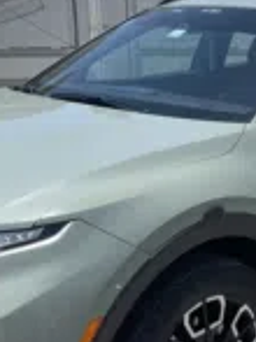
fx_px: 671
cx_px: 335
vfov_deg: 28.5
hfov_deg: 19.8
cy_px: 198
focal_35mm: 68
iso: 32
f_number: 1.6
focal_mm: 5.1
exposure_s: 1/3788
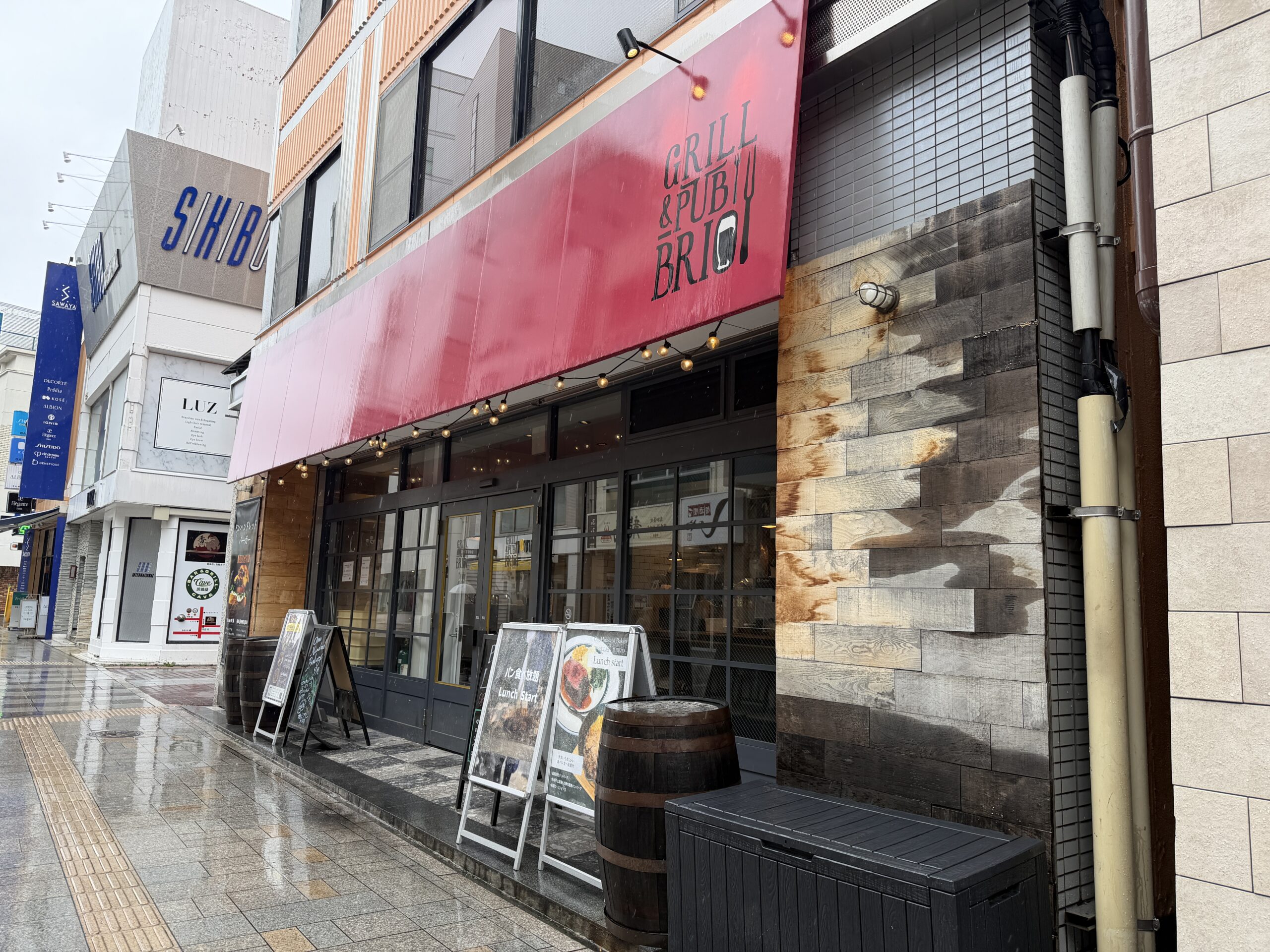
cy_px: 476
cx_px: 635
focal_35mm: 24
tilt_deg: +6.9
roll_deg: -2.3
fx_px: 881
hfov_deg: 71.6
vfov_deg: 56.8
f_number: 1.78
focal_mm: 6.76
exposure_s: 1/456
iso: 80
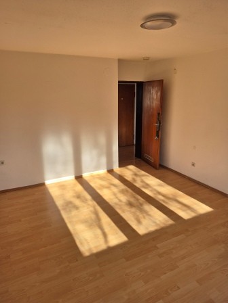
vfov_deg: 73.9
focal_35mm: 23
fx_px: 202
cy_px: 152
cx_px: 114
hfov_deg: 58.9
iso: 25
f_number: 1.8
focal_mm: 5.4
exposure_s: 1/323
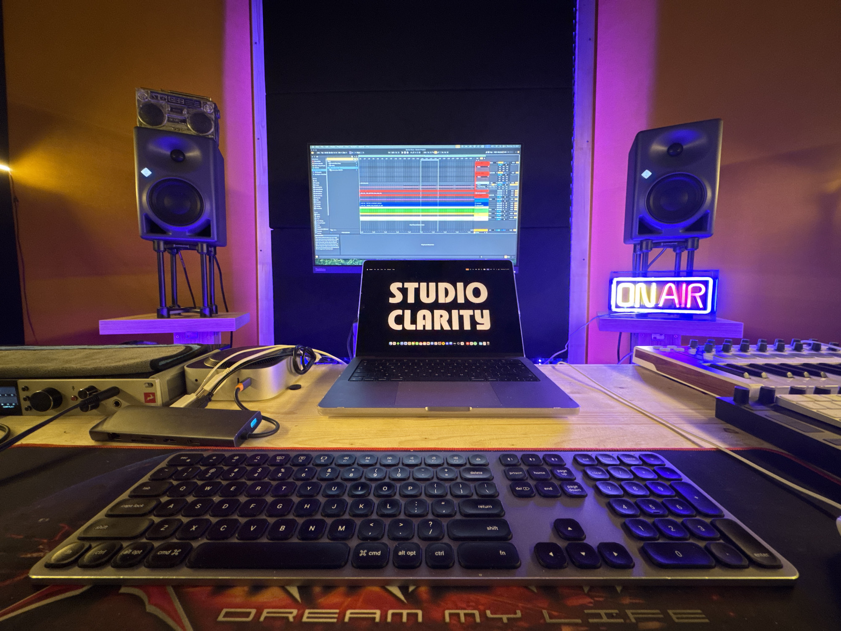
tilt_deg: -3.5
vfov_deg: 85.7
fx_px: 340
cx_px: 420
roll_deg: -0.1
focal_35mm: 14
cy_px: 316
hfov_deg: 102.1
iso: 1250
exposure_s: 1/56
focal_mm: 2.22
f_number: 2.2
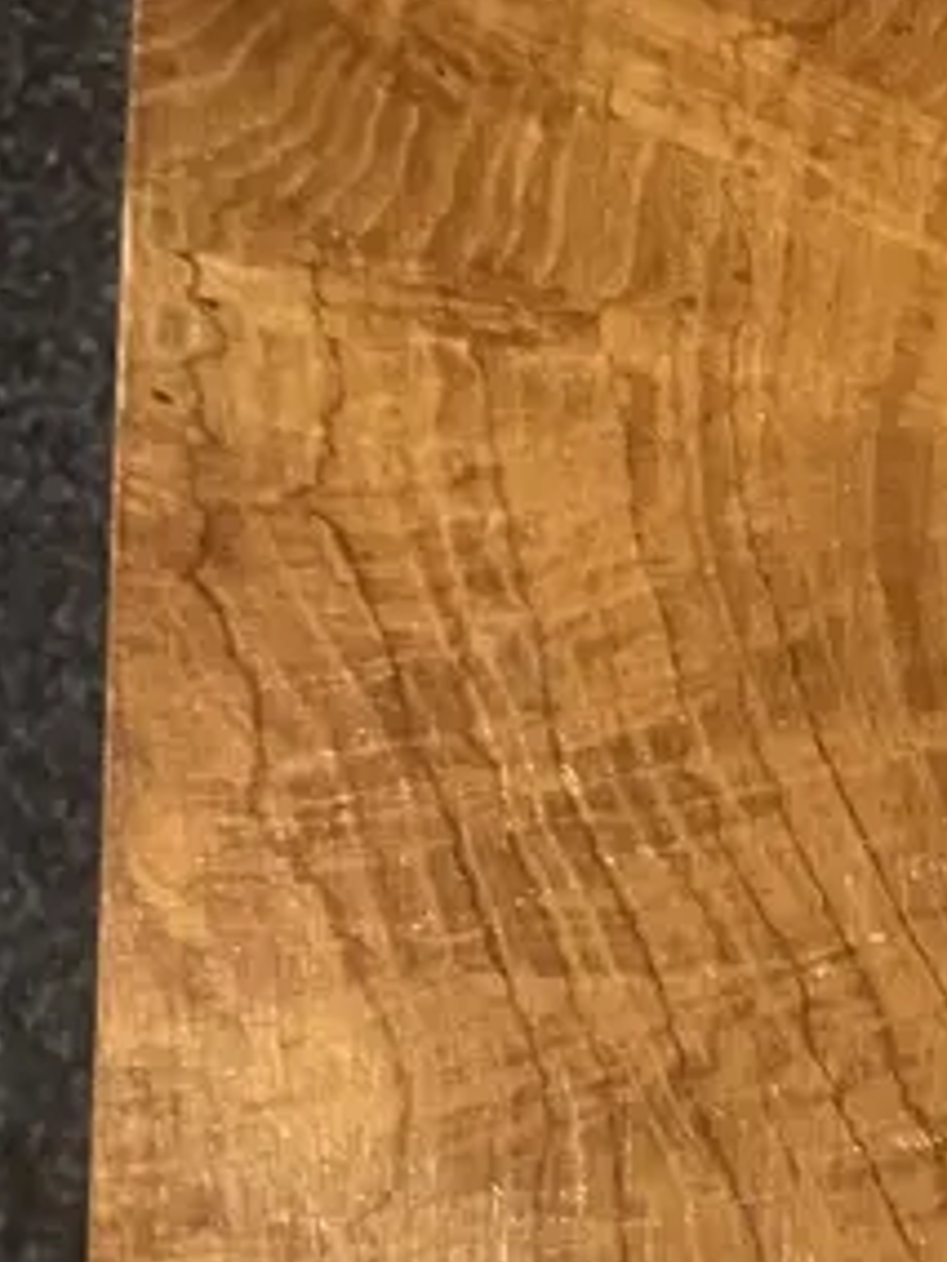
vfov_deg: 16.4
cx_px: 1467
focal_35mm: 101
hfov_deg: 13.7
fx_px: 3684
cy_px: 2257
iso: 250
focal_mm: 3.99
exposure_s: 1/33
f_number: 1.8
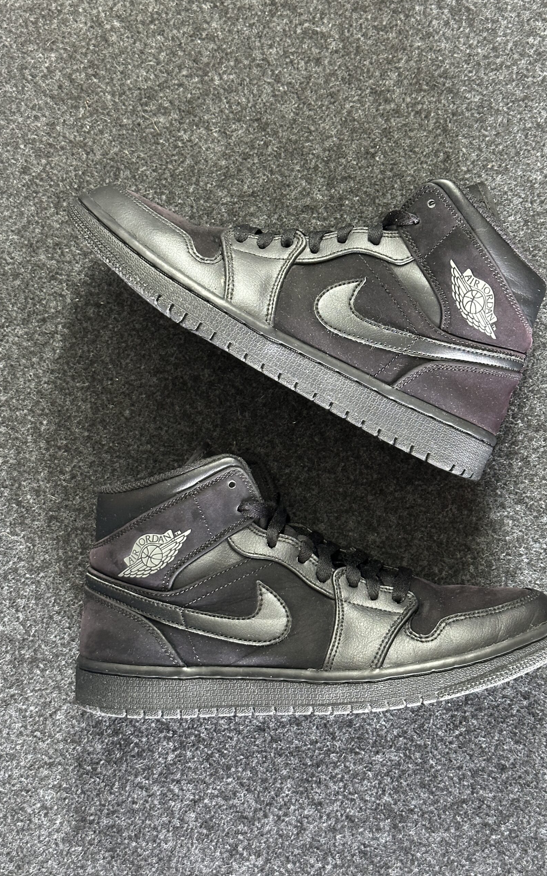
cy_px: 437
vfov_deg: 39.6
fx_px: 1217
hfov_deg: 25.3
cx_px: 320
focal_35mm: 51
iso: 500
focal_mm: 6.86
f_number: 1.78
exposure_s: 1/25
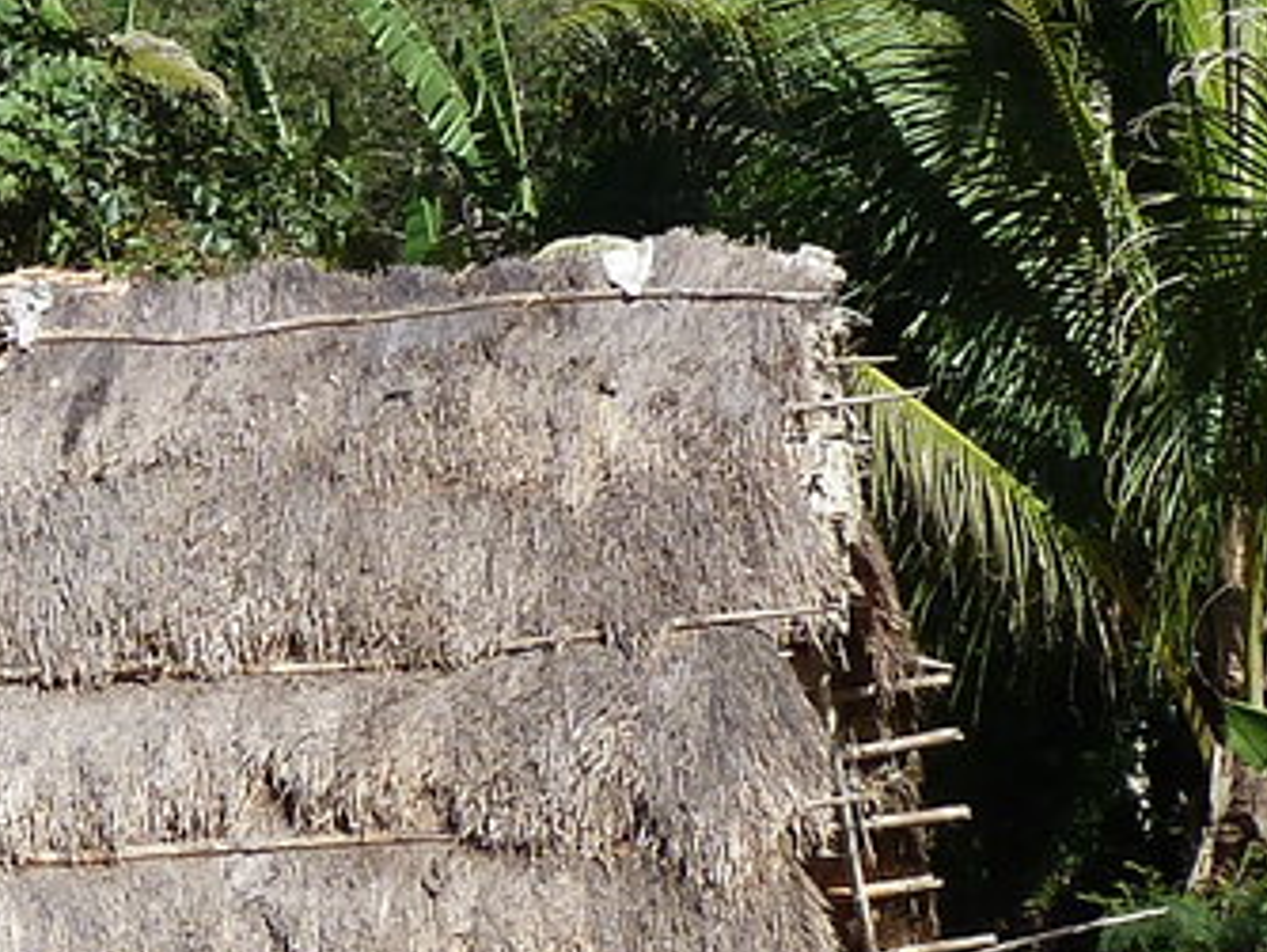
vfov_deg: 7.4
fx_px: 7362
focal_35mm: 201
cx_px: -687
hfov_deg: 9.5
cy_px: 584
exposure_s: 1/400
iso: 80
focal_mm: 6.9
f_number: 4
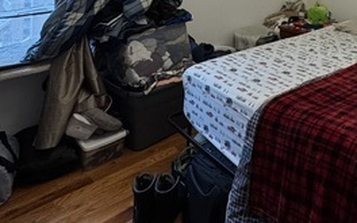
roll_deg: -1.0
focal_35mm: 36
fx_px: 350
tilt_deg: +3.2
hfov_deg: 51.6
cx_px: 269
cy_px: -70
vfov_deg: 28.6
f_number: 2.2
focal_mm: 2.22
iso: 200
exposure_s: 1/120
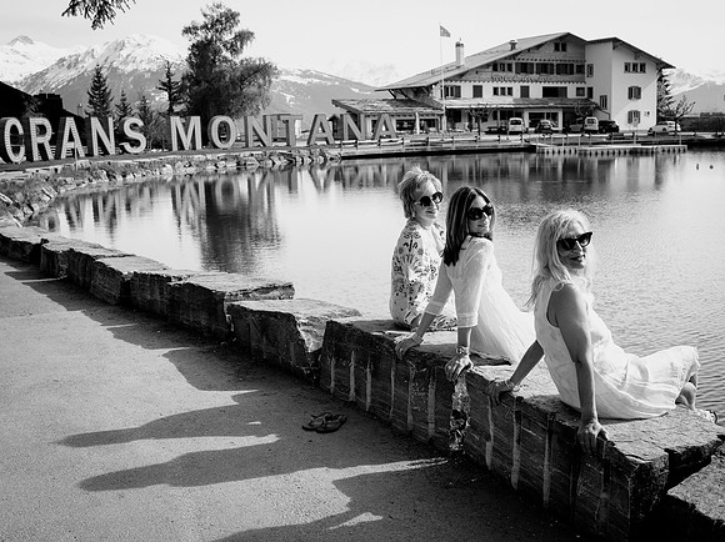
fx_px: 916
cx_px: 398
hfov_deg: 43.1
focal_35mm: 44
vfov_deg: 32.9
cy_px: 304
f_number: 5.6
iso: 400
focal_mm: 35
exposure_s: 1/2000
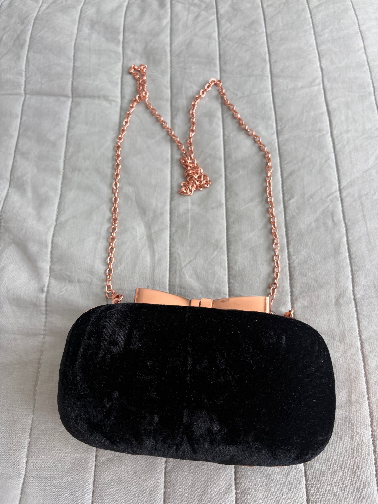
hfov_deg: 53.1
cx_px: 189
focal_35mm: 26
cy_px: 252
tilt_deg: -63.3
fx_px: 379
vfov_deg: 67.3
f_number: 1.6
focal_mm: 5.96
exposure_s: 1/122
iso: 40
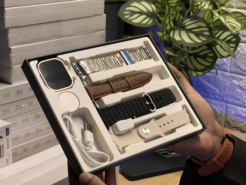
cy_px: 92
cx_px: 123
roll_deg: -1.2
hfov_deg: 25.3
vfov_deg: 19.1
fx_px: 547
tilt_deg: -15.9
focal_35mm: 77
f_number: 2.8
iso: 640
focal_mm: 9
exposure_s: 1/34
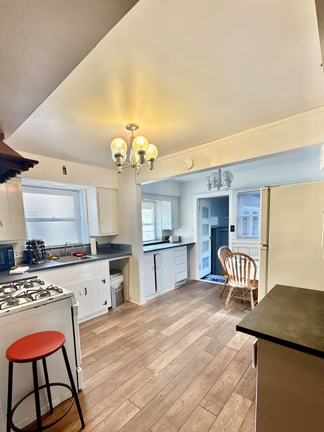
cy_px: 250
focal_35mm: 17
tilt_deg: -7.2
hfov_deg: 74.6
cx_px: 153
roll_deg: +2.5
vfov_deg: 90.3
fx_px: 212
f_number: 2.2
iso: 100
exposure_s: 1/120
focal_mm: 2.22
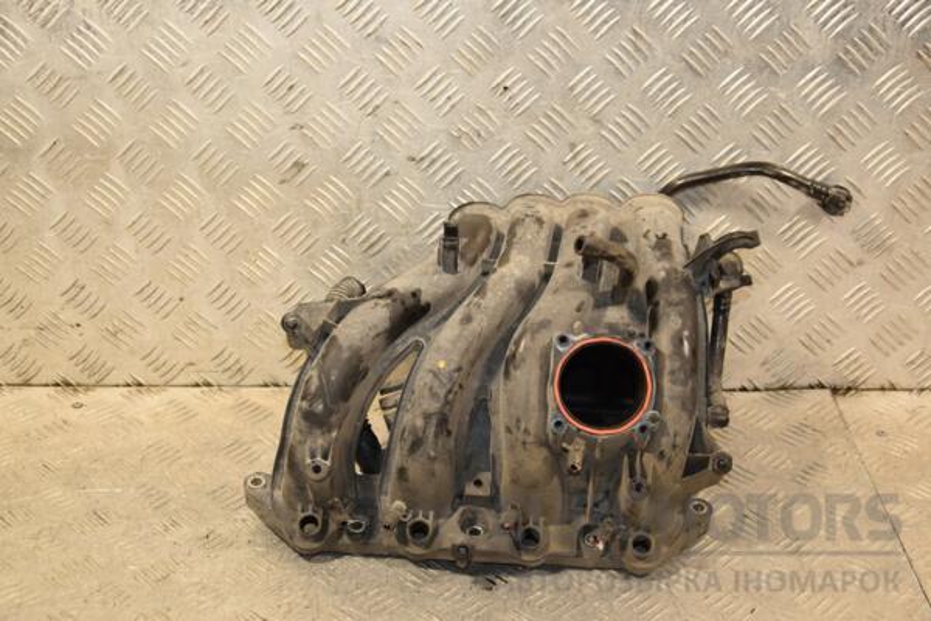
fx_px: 1358
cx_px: 466
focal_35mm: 52
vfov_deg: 25.8
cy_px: 310
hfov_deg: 37.9
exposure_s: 1/125
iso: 800
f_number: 5
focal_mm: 35
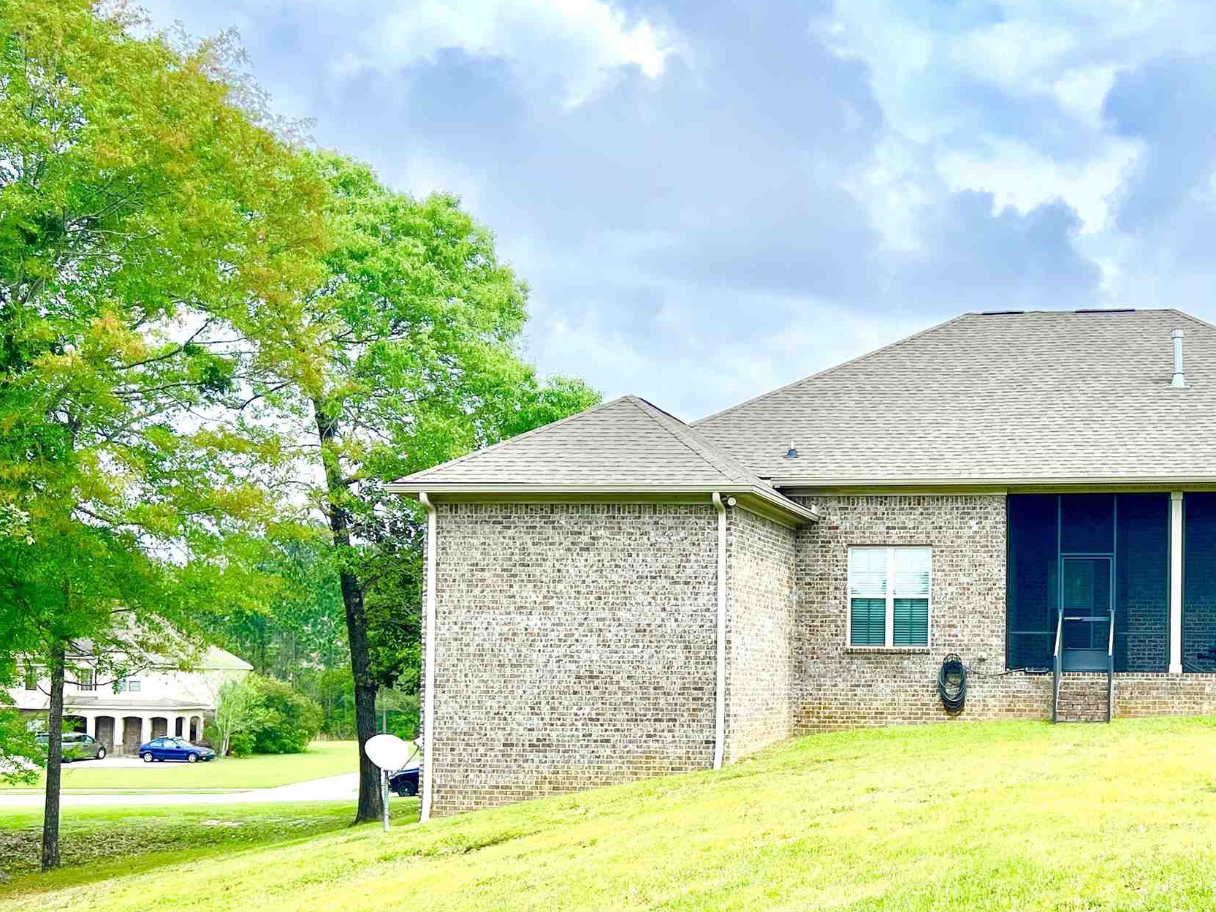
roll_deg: -1.0
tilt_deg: +0.9
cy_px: 636
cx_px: 972
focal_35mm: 48
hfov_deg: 38.2
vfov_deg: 30.0
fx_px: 1686
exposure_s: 1/3460
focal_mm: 5.7
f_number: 1.5
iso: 50
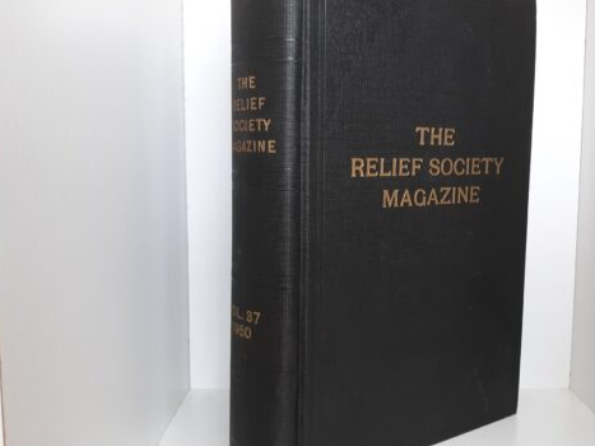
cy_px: 222
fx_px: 619
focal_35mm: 36
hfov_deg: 50.9
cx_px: 364
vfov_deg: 39.6
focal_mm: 3.7
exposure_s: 1/50
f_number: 1.7
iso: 125
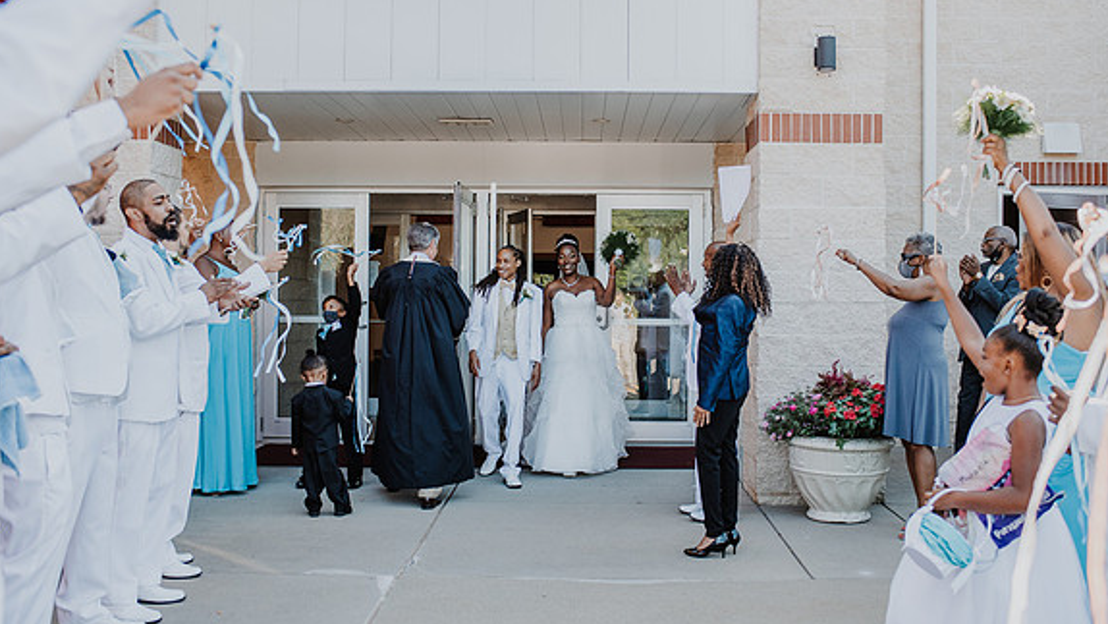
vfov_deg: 29.7
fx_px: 1175
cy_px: 289
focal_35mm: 40
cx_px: 557
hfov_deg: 50.5
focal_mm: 35
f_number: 3.2
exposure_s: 1/1250
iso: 500
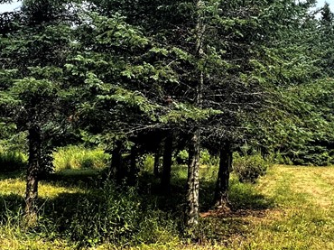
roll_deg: -3.2
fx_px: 347
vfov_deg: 39.5
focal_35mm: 36
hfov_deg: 50.4
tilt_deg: +5.5
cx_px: 226
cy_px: 106
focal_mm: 1.57
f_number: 1.8
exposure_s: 1/515
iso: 32
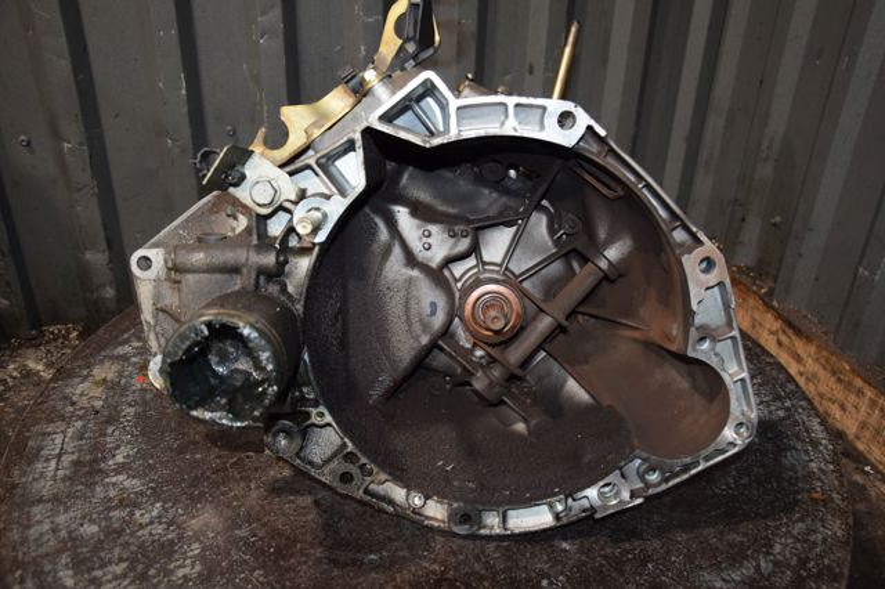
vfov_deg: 39.9
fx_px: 811
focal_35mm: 33
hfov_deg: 57.2
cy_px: 294
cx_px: 442
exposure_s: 1/60
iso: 800
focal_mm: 22
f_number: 5
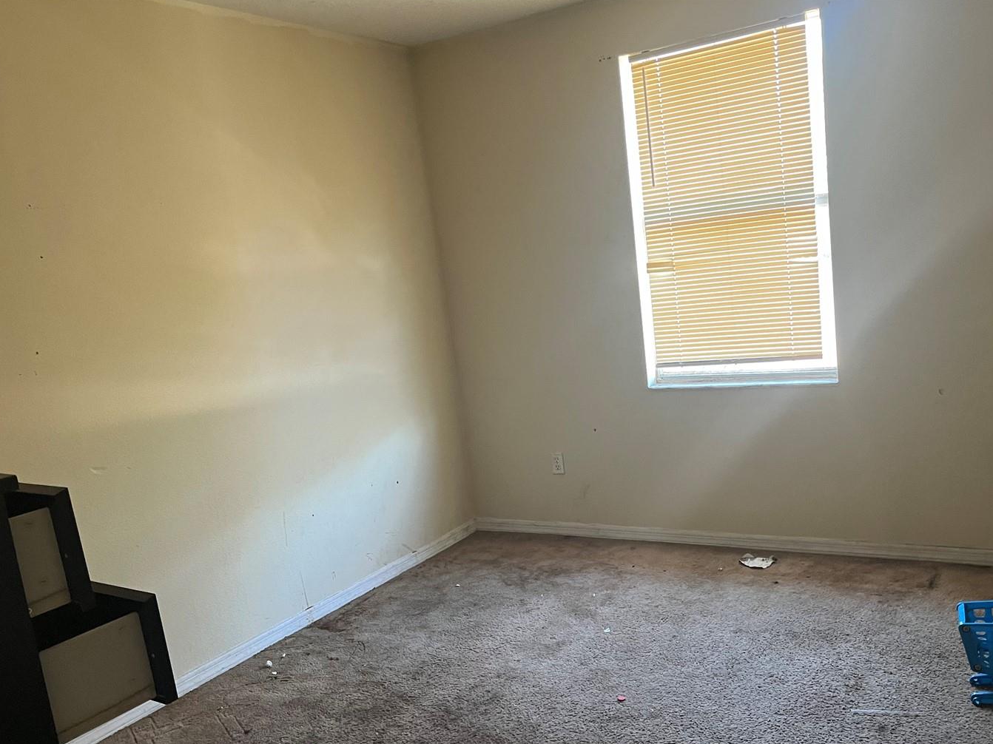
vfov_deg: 45.2
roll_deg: +8.5
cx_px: 556
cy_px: 439
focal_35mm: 31
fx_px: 889
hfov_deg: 58.2
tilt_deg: -12.0
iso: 320
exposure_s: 1/60
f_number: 1.6
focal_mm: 5.1
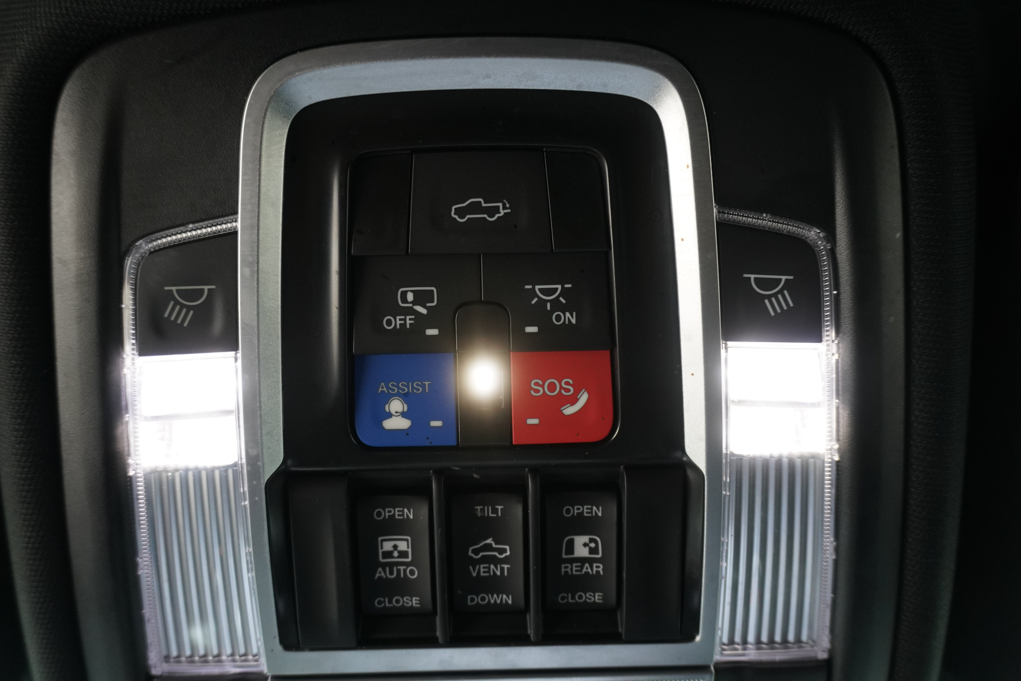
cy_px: 340
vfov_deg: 43.6
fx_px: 851
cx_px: 510
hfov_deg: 61.9
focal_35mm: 30
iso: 1250
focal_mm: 20
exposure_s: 1/60
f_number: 4
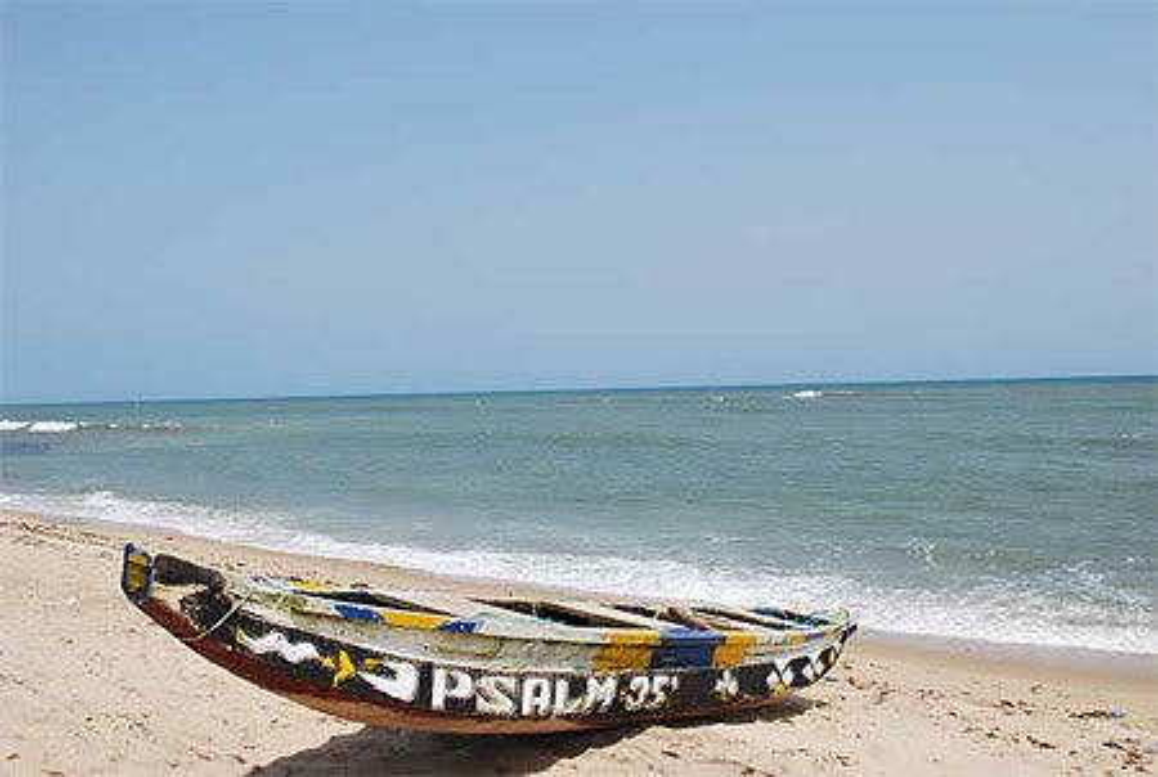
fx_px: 1064
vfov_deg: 40.1
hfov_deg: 57.1
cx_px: 579
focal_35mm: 33
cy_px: 388
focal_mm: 22
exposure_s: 1/320
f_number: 9
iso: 100
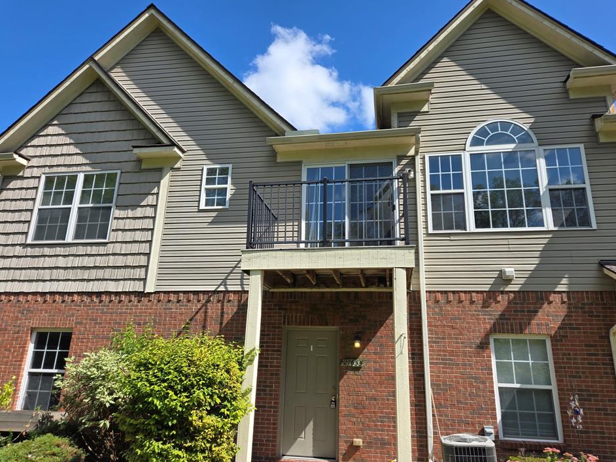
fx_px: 445
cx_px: 315
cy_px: 236
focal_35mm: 25
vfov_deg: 54.9
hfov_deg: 69.4
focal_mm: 5.4
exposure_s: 1/1441
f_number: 1.8
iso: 25
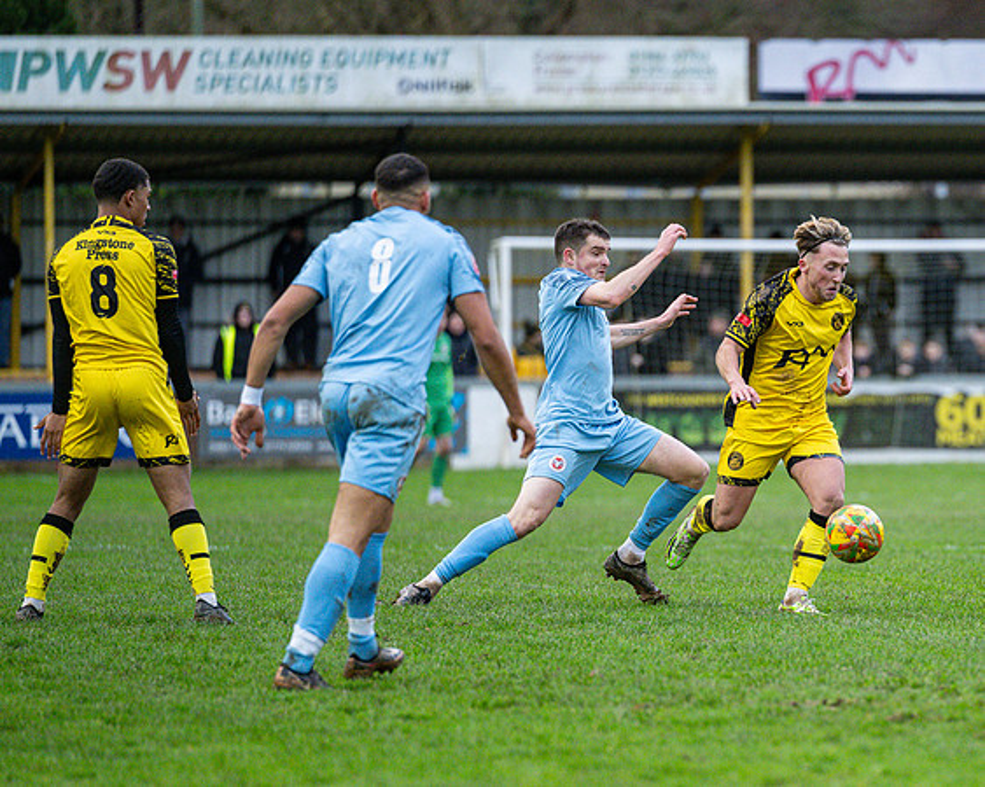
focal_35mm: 326
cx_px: 815
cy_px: 439
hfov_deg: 5.9
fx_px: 9492
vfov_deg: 4.7
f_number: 2.8
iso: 2000
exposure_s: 1/1600
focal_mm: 200
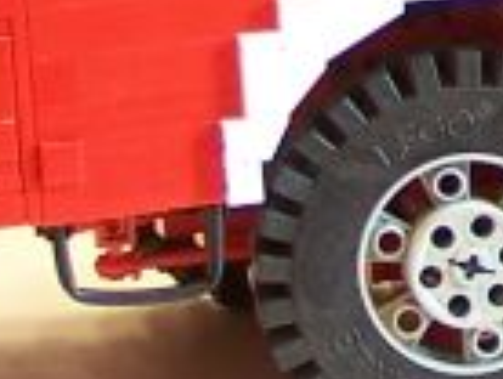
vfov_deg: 3.6
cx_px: 1341
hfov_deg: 4.6
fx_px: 6041
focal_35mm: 415
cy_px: -474
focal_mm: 9.3
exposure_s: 1/3
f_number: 3.1
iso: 80
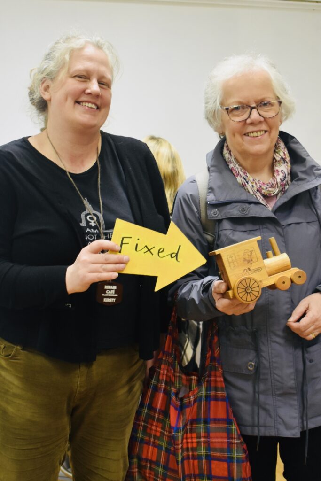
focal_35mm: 38
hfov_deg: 35.5
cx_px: 160
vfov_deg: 51.3
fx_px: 501
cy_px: 240
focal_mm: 25
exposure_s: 1/30
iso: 1100
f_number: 4
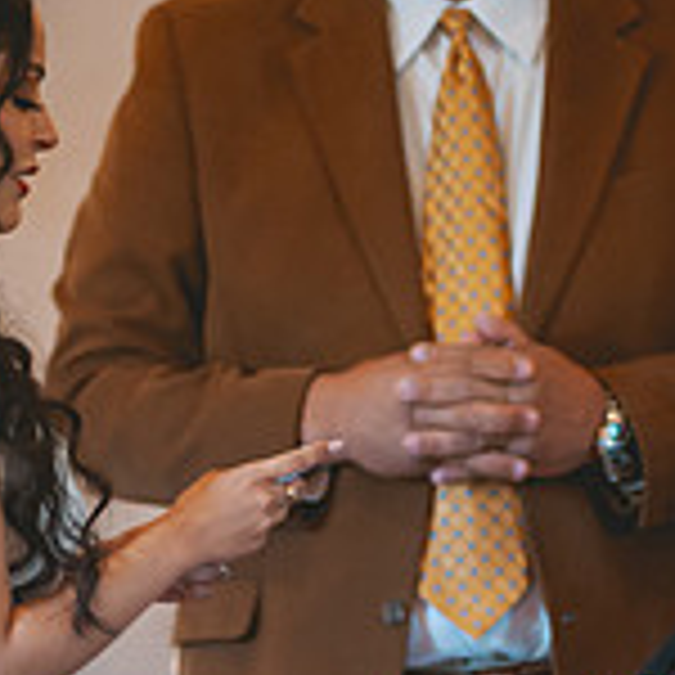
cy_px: 423
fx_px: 21775
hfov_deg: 1.8
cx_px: 266
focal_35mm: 987
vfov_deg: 1.8
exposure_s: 1/80
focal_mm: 300
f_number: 2.8
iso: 800
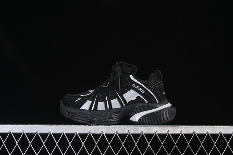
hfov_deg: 27.0
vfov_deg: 18.2
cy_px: 78
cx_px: 116
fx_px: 485
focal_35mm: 75
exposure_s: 1/50
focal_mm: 50
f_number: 6.3
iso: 160
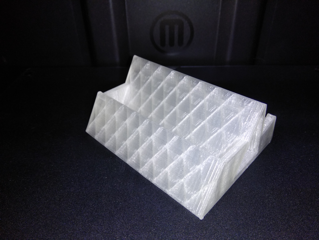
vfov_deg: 63.4
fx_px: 194
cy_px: 120
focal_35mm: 21
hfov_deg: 79.0
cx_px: 160
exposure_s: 1/50
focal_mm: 3.57
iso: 160
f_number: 2
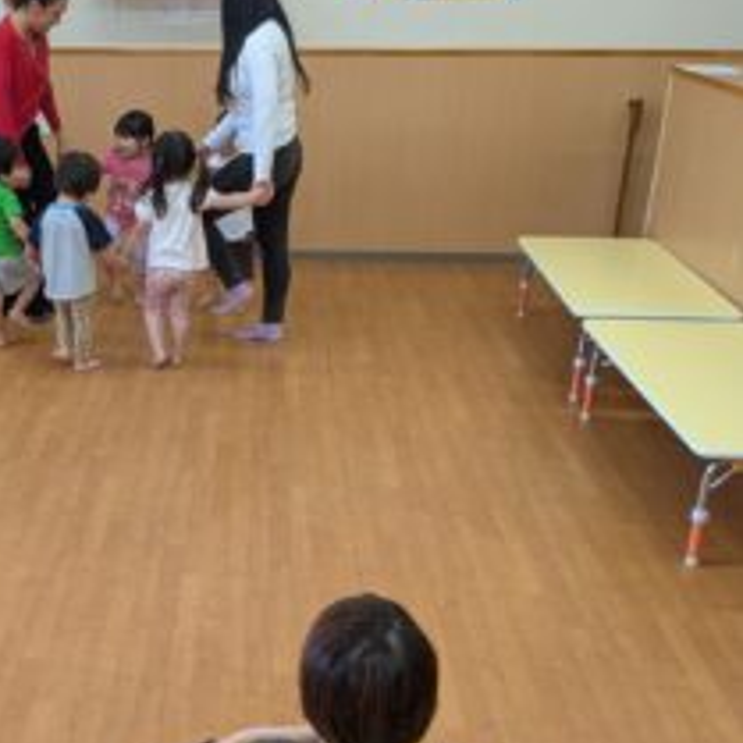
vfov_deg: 36.7
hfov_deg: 35.5
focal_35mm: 46
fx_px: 1117
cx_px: 142
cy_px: 439
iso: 50
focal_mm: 4.53
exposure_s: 1/60
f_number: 1.7
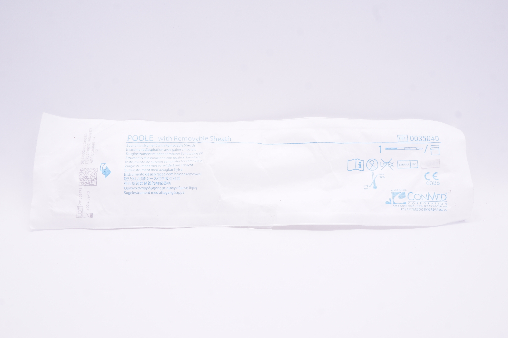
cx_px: 254
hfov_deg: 51.3
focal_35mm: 38
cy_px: 169
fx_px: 529
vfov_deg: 35.4
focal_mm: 25
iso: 400
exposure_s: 1/20
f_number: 11
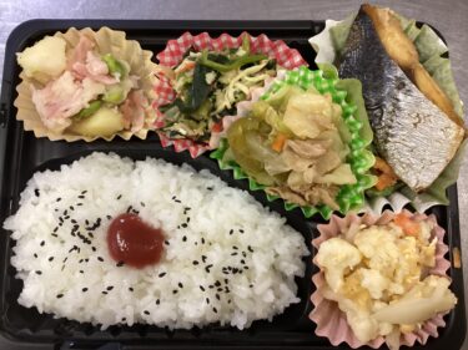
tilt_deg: -80.0
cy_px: 175
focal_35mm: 31
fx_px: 419
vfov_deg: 45.4
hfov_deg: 58.4
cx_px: 234
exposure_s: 1/60
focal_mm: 3.3
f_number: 2.4
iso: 250
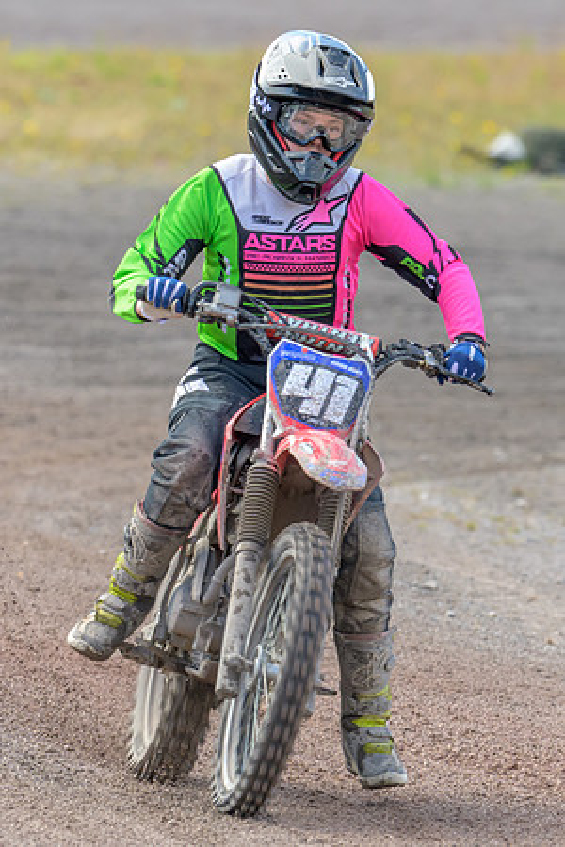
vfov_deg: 2.1
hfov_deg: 1.4
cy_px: 451
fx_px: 23440
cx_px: 218
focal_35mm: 996
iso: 800
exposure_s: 1/500
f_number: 6
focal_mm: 370
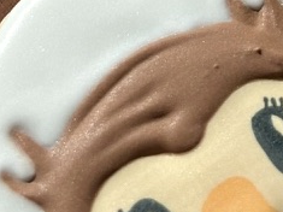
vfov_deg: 6.7
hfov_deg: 9.5
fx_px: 1708
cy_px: -310
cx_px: 188
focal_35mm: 209
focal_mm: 6.86
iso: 100
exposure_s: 1/4016
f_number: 1.78
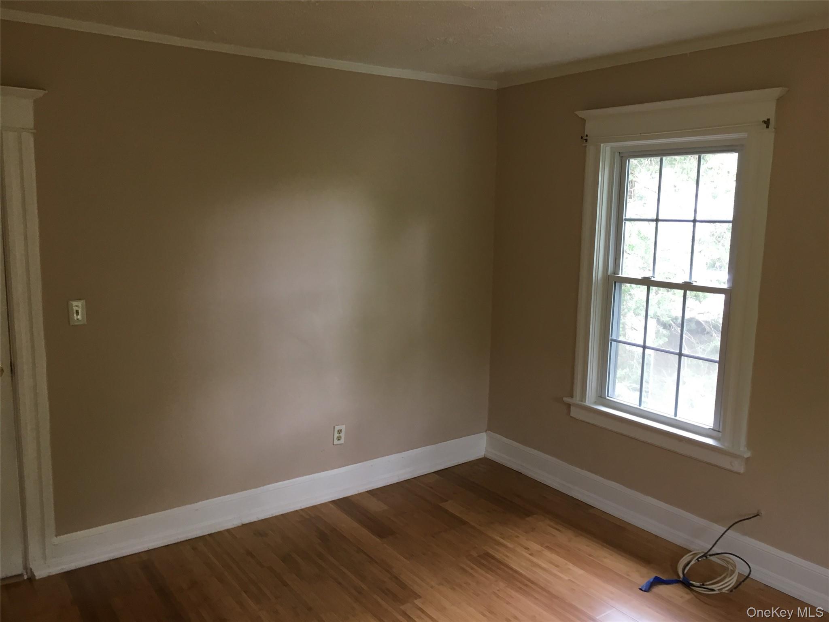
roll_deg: -1.7
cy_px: 311
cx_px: 414
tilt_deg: -10.0
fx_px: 695
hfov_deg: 61.7
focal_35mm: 29
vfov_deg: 48.2
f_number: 2.2
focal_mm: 4.15
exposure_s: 1/30
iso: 50
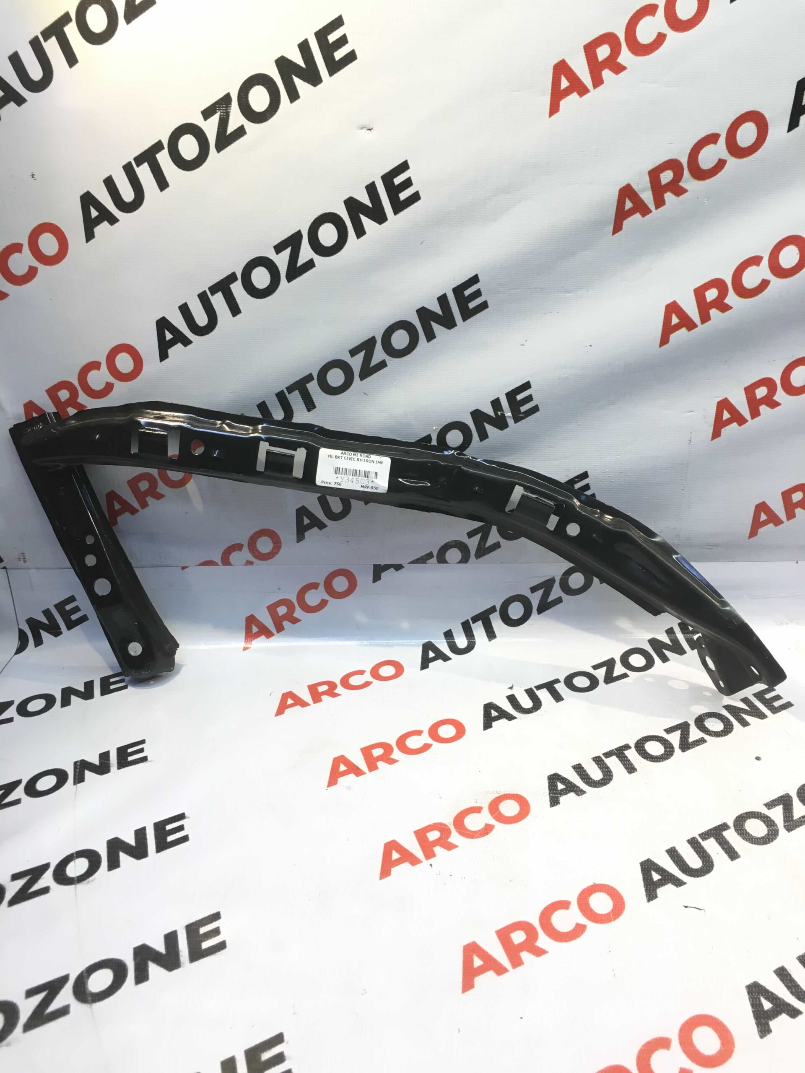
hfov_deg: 48.2
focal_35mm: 29
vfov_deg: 61.7
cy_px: 536
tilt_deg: -25.8
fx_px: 899
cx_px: 402
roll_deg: +0.5
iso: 64
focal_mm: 4.15
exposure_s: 1/33
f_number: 2.2
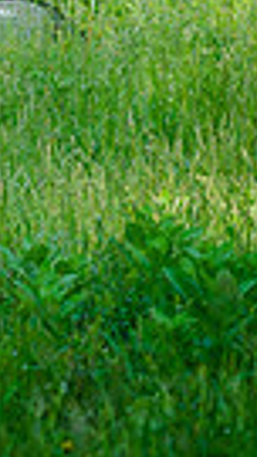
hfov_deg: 2.4
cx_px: -575
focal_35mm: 504
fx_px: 6102
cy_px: -120
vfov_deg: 4.3
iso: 250
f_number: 4.5
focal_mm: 112
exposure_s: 1/800
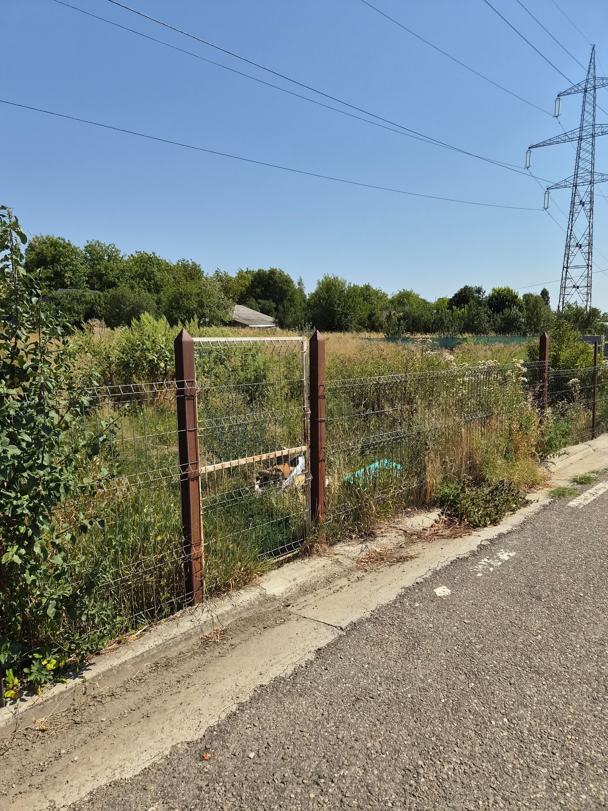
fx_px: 539
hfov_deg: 58.9
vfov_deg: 73.9
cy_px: 406
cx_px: 304
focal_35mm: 23
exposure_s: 1/5744
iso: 80
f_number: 1.8
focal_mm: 5.4
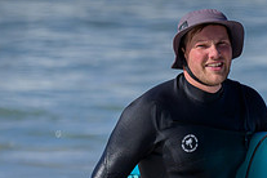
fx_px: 18651
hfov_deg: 0.8
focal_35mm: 2515
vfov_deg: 0.5
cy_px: 195
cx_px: 223
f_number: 6.3
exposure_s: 1/2000
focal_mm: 800
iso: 400
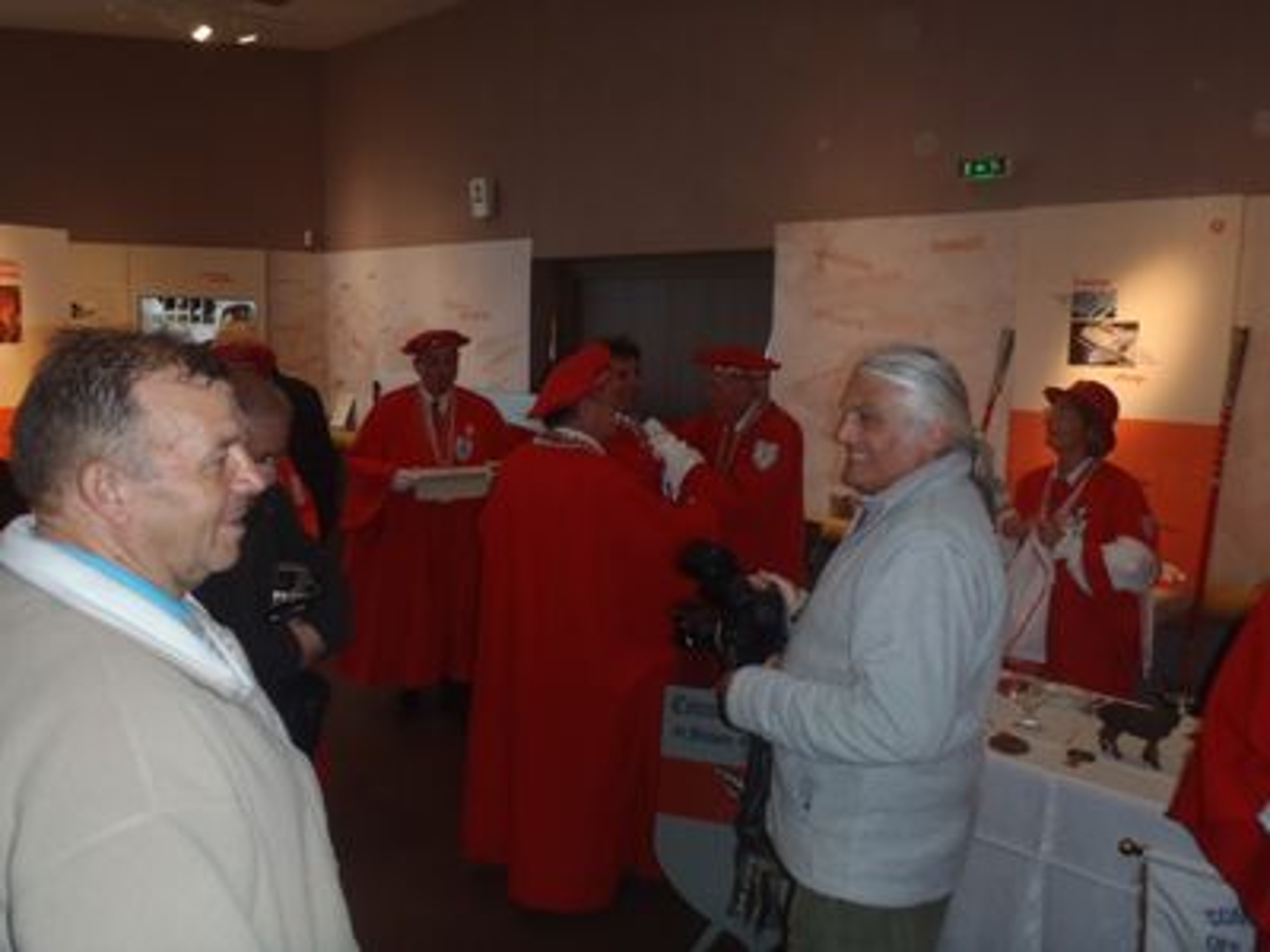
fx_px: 1027
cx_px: 635
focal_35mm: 28
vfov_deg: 49.7
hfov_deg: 63.4
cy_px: 476
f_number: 3.9
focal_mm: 5
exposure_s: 1/30
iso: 100
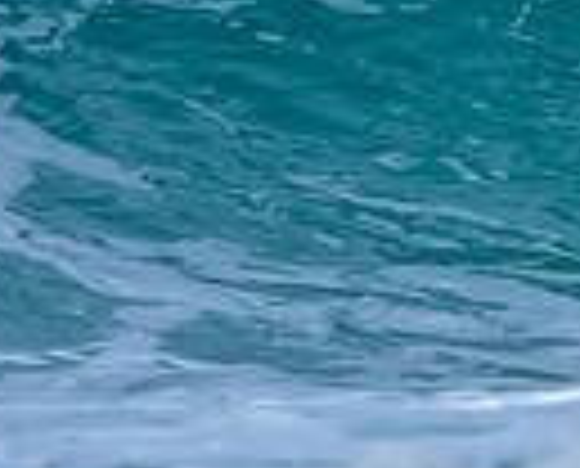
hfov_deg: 0.4
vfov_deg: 0.3
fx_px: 79684
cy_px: -70
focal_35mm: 4628
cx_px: 1375
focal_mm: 800
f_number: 6.3
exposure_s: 1/2000
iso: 200
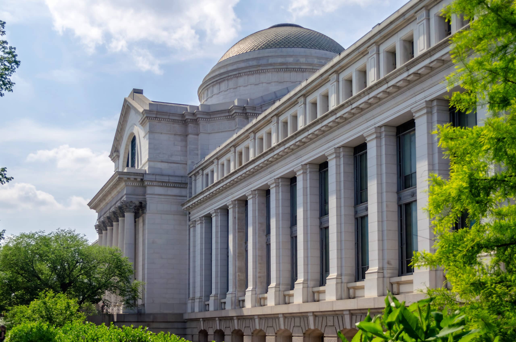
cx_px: 258
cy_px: 171
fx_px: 687
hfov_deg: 41.2
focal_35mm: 48
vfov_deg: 27.9
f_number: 4.8
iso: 100
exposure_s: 1/400
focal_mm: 32
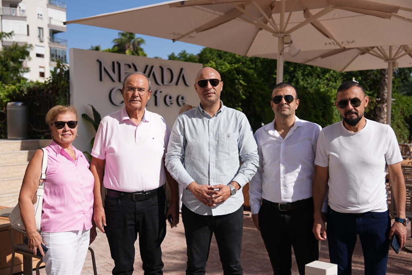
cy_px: 138
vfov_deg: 31.9
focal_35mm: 42
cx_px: 206
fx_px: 481
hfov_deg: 46.4
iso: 125
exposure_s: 1/3200
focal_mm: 42
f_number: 2.8
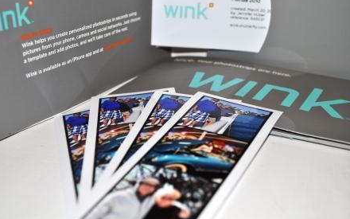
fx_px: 534
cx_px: 174
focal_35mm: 56
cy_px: 110
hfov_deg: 36.3
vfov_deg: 23.1
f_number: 5.6
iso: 200
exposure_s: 1/30
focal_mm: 36
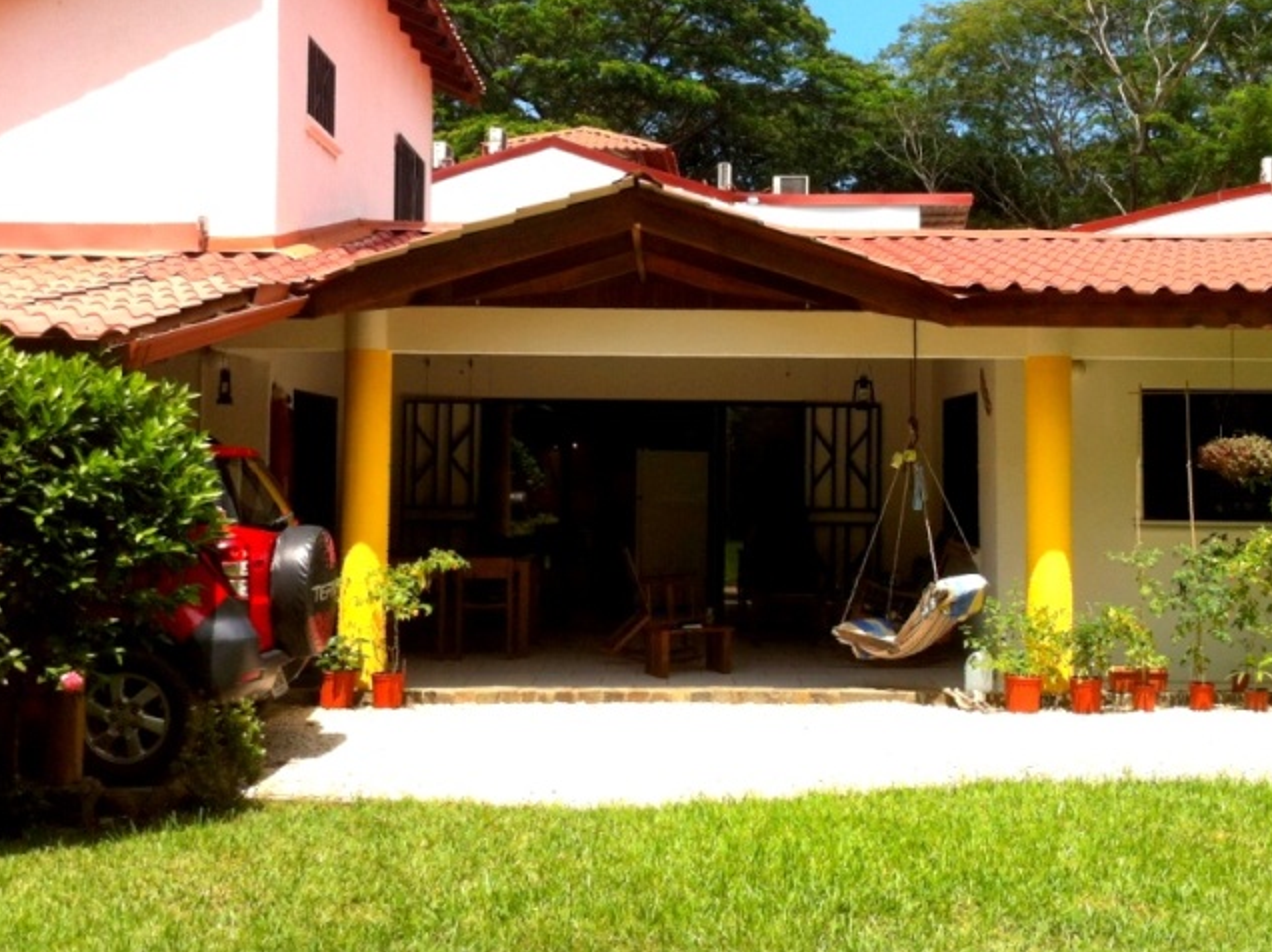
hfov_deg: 42.9
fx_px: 1616
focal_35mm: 44
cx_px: 722
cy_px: 370
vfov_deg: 32.7
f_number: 2.8
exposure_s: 1/887
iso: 80
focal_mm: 3.85
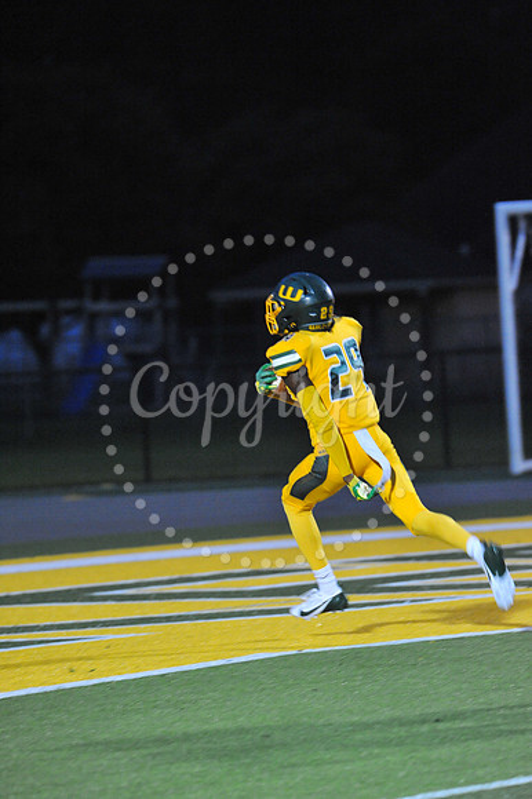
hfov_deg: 3.9
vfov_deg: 5.9
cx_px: 266
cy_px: 400
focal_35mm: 350
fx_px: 7767
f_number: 6.3
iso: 6400
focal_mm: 350
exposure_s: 1/200
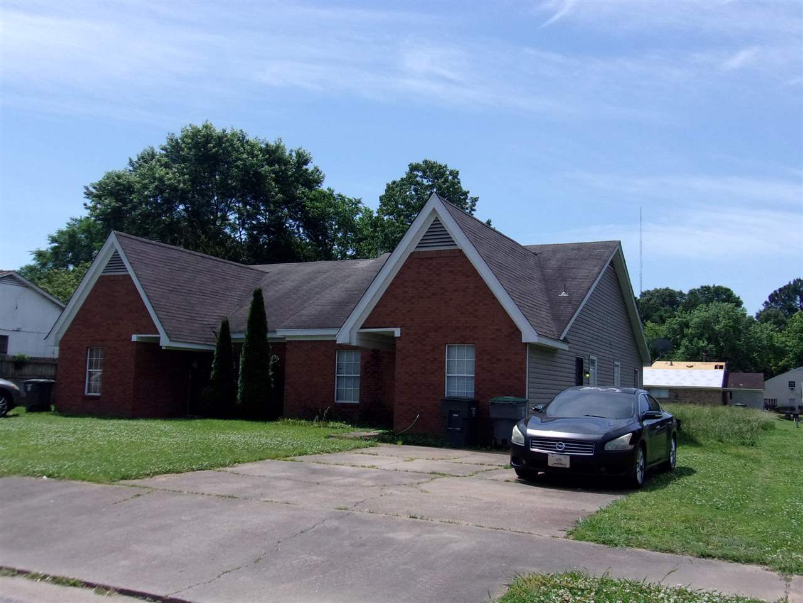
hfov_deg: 54.0
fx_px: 789
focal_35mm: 34
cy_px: 302
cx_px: 402
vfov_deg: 41.8
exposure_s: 1/220
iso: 200
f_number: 11.6
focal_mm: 6.1
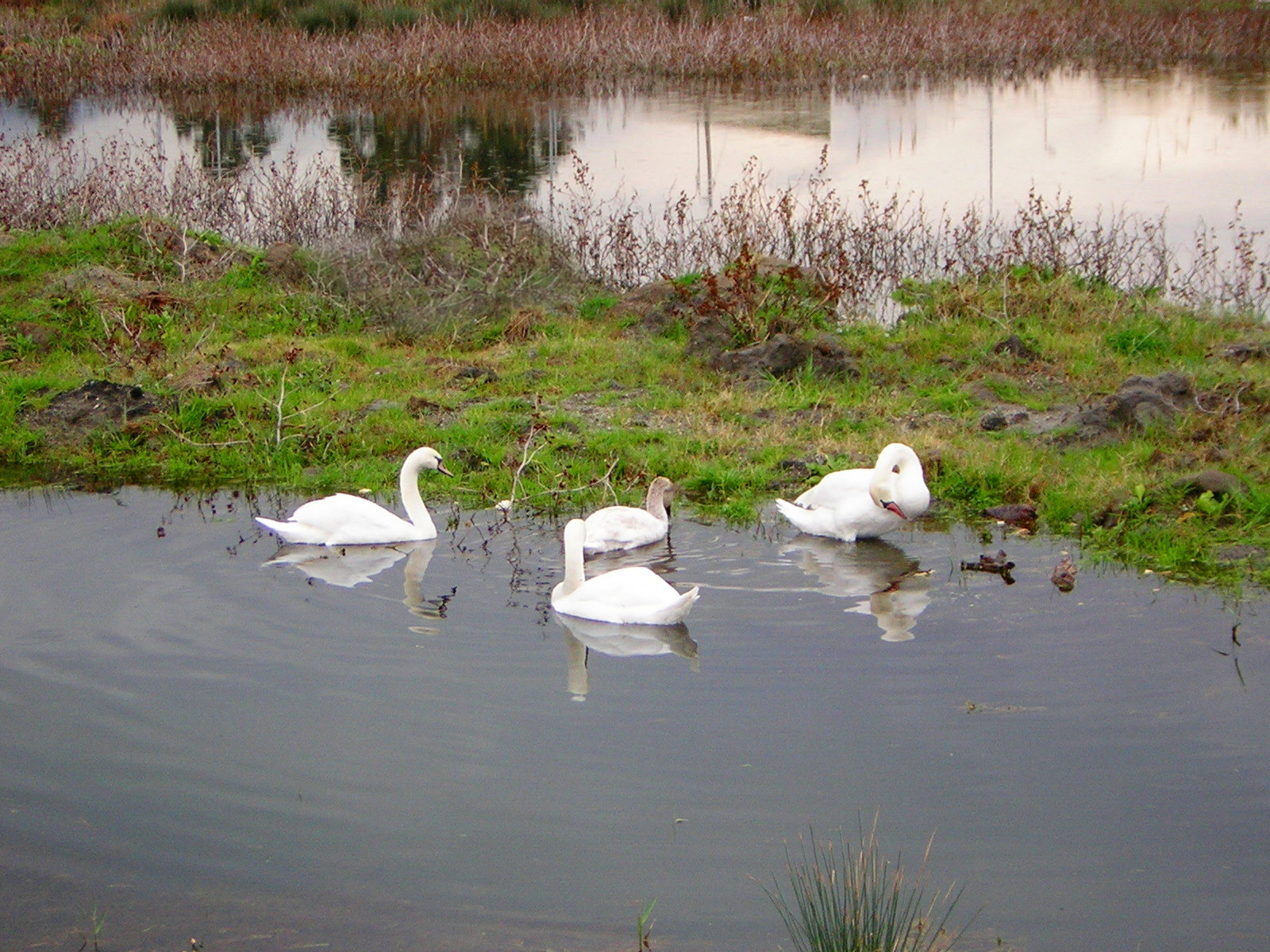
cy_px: 476
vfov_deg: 15.2
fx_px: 3559
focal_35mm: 97
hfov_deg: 20.2
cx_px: 635
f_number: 4.4
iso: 50
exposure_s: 1/171
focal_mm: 12.6
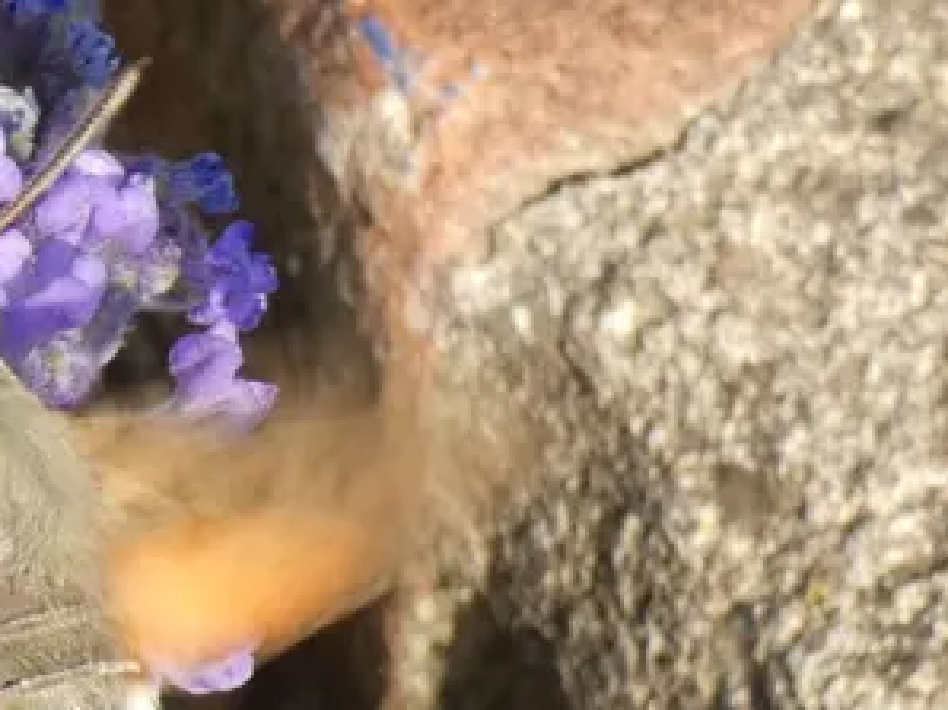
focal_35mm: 331
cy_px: 430
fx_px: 9058
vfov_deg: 4.5
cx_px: -38
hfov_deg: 6.0
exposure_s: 1/200
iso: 160
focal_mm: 27.5
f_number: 5.4
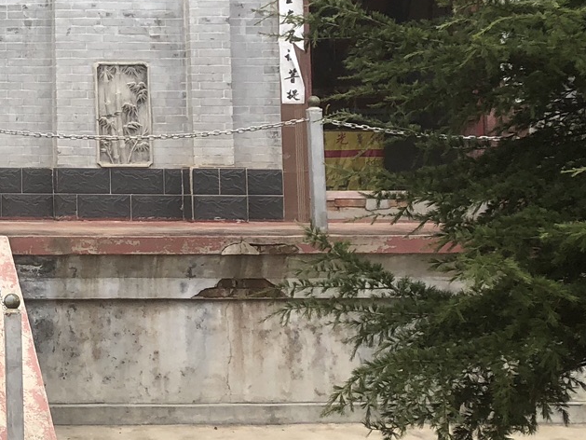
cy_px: 29
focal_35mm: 89
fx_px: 1507
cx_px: -218
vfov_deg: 16.3
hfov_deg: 19.8
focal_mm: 4
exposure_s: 1/219
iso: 20
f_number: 1.8
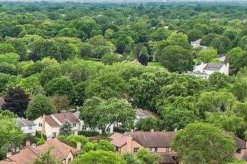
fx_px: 871
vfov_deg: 10.6
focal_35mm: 127
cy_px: 180
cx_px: -230
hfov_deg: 13.9
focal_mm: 8.4
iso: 100
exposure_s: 1/100
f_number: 2.8
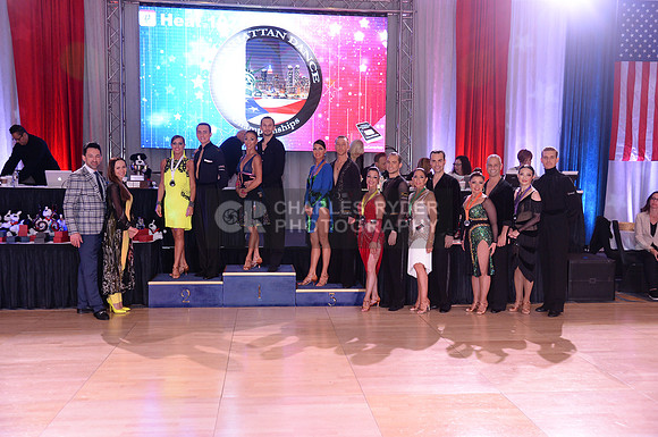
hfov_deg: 50.8
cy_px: 218
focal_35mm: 38
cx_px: 329
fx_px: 694
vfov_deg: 35.0
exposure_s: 1/250
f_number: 4.5
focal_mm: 38
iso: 2000
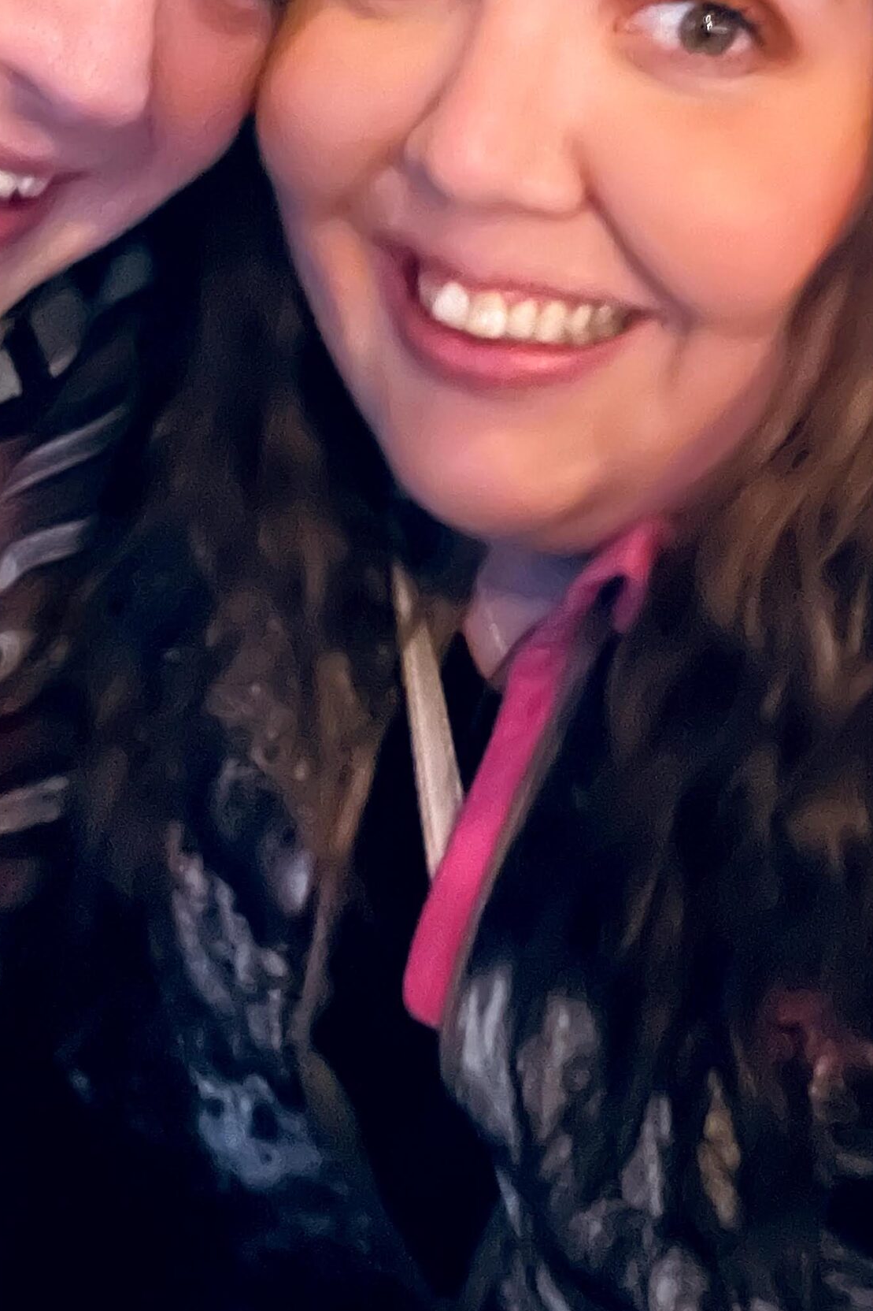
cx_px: 355
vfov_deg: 40.6
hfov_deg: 28.0
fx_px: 1746
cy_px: 428
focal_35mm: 48
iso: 1250
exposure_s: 1/15
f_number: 2.2
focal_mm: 2.71
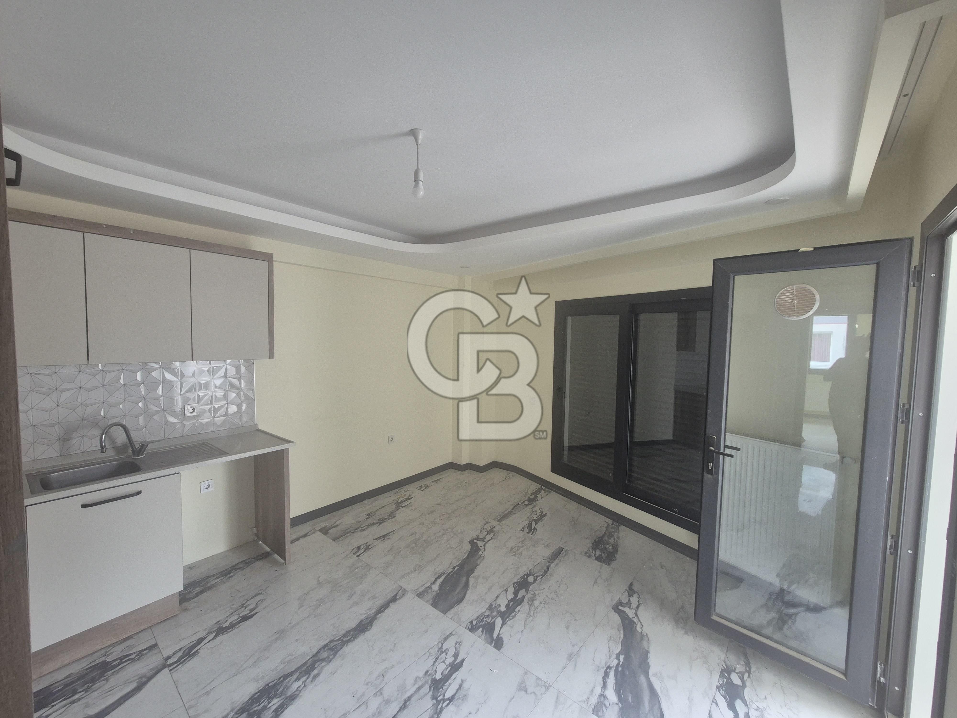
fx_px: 359
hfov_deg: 106.2
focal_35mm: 13
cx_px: 478
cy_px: 359
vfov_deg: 89.9
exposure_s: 1/100
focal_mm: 2.2
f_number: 2.2
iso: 320
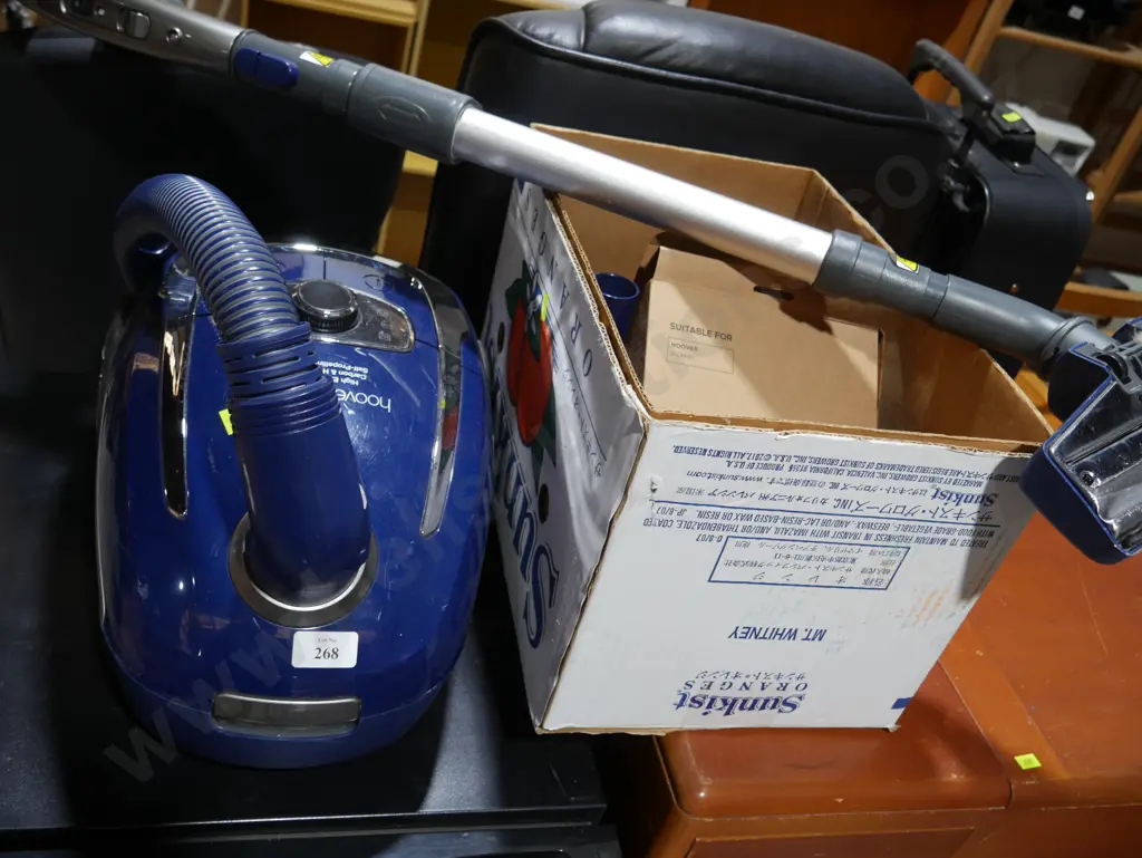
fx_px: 1056
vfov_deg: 44.2
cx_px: 571
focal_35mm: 32
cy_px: 429
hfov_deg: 56.8
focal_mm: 16
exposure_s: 1/60
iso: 200
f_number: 3.6
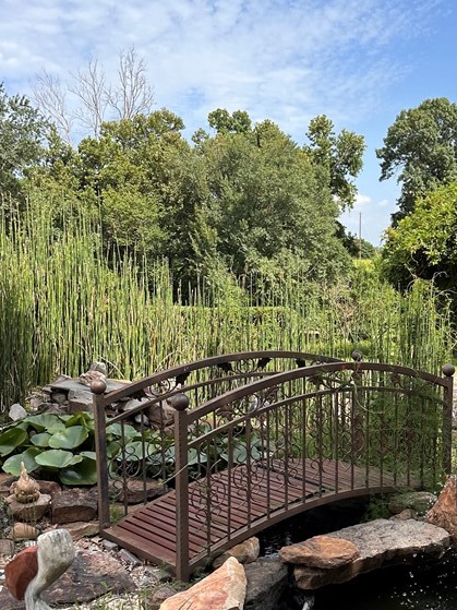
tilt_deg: -7.5
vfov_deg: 42.7
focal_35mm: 44
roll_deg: -0.4
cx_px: 359
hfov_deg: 32.1
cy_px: 374
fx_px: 775
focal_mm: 6.86
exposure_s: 1/2967
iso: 80
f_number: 1.78
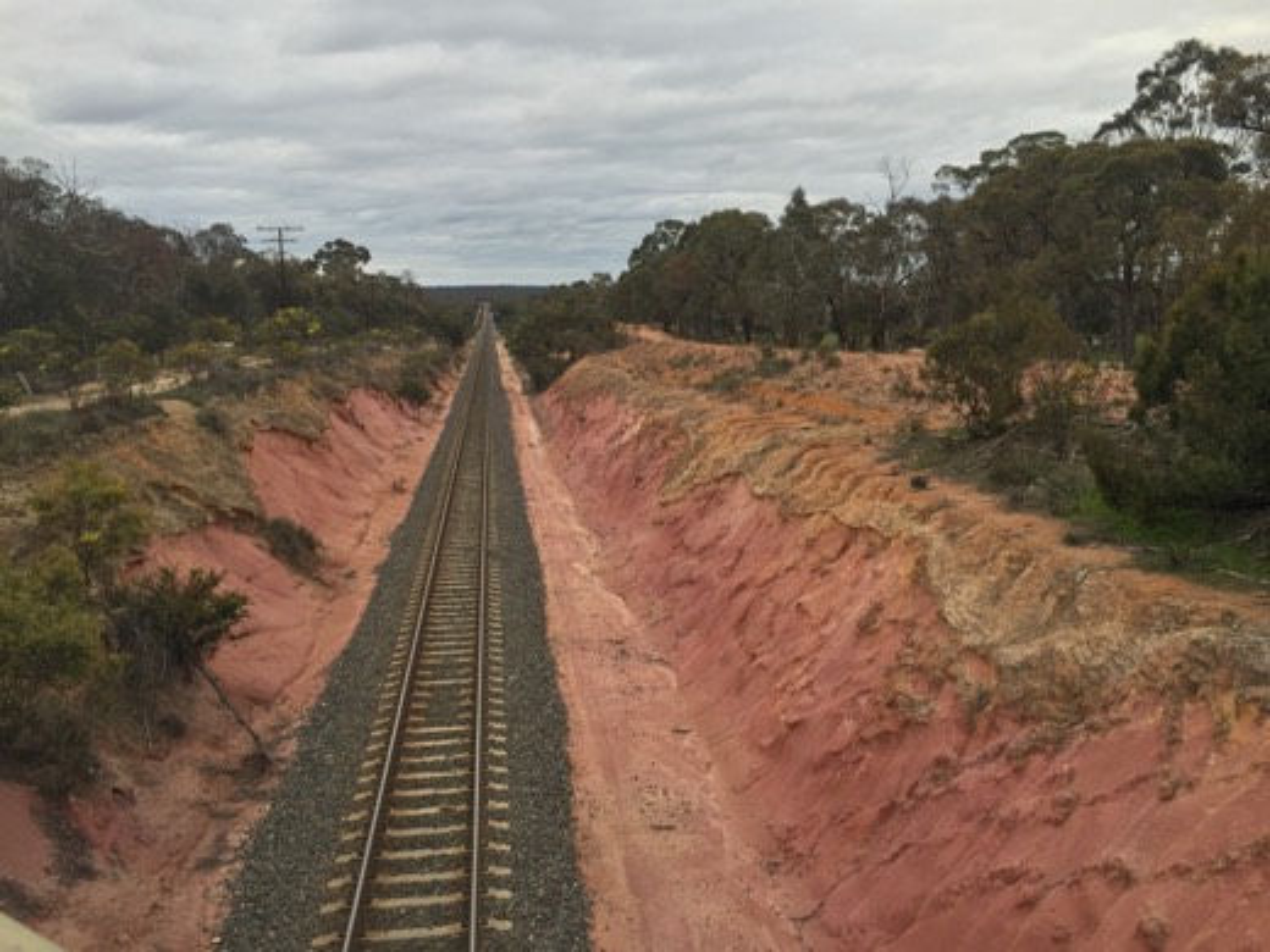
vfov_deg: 48.2
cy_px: 476
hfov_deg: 61.7
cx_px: 635
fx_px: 1064
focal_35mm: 29
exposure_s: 1/514
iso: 32
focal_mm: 4.15
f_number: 2.2
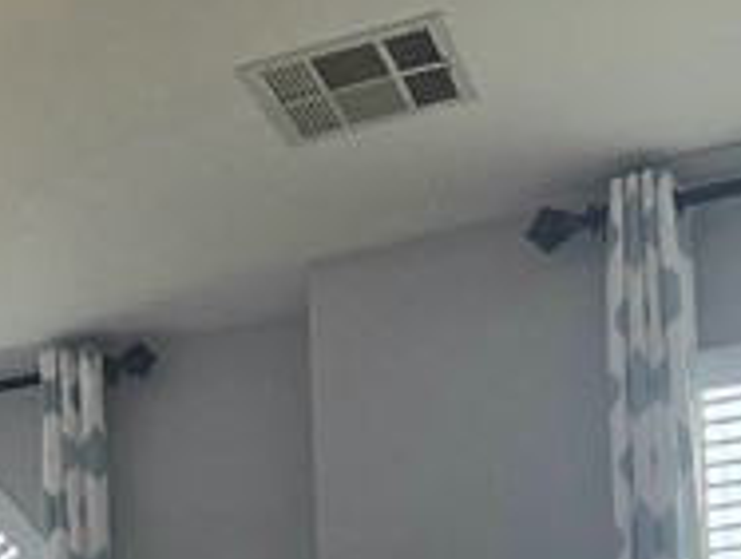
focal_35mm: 71
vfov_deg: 18.4
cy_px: 844
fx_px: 1523
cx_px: -210
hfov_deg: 24.1
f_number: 2.2
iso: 50
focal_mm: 2.2
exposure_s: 1/156
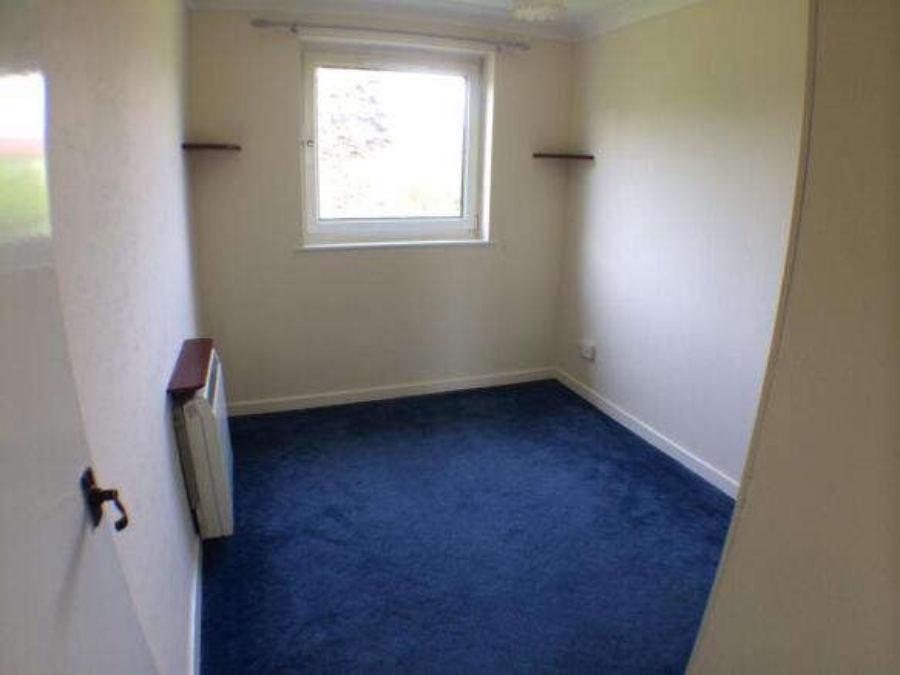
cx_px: 450
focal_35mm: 30
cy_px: 338
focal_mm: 4.12
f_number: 2.2
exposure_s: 1/60
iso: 40
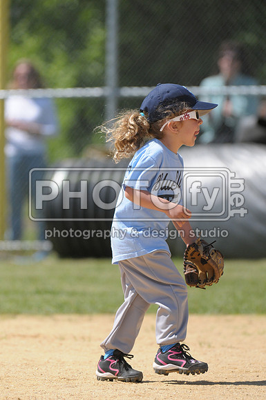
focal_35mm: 390
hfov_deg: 3.5
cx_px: 133
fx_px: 4335
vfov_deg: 5.3
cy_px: 200
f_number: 4
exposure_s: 1/4000
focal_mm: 260
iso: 640
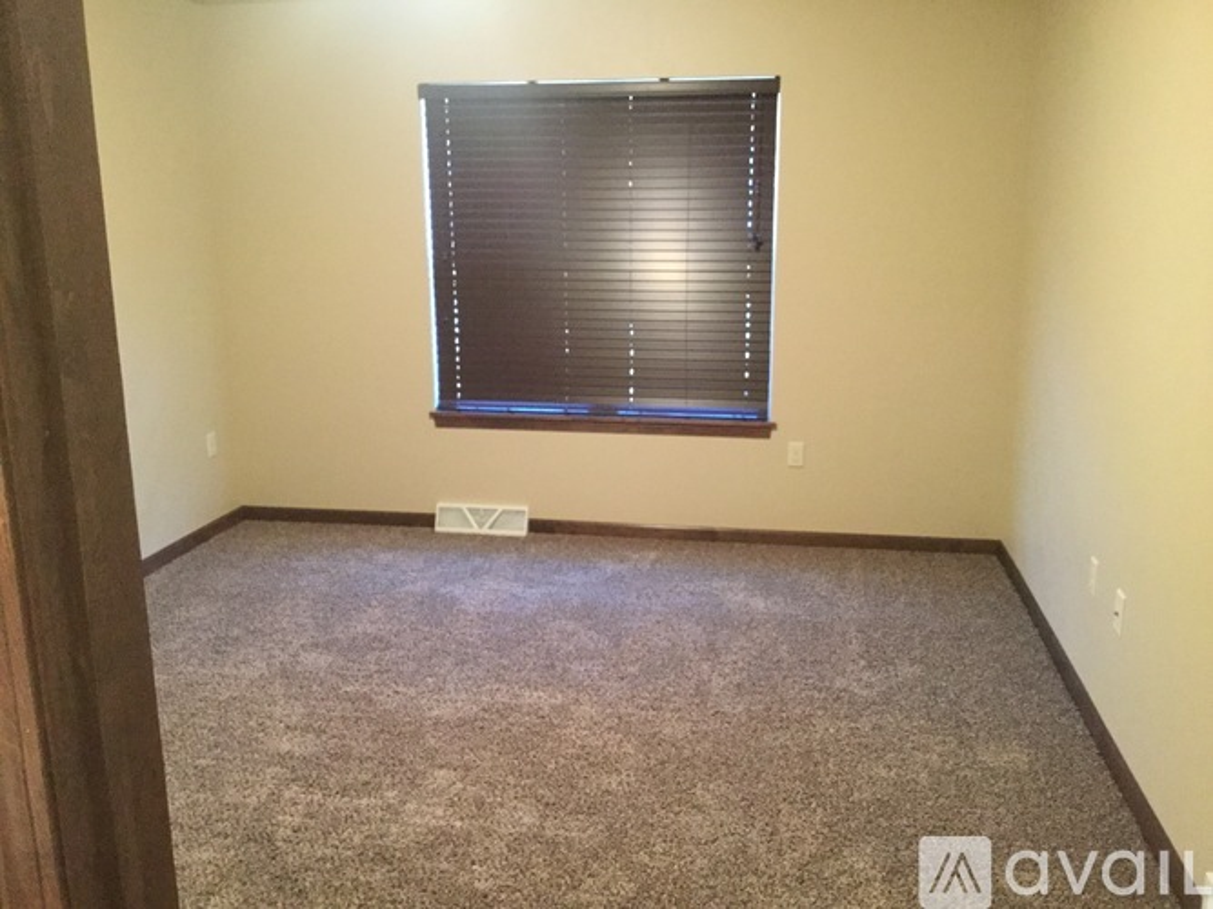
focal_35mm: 31
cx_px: 606
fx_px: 1086
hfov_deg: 58.4
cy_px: 454
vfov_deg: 45.4
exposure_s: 1/15
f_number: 2.4
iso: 250
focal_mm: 3.3
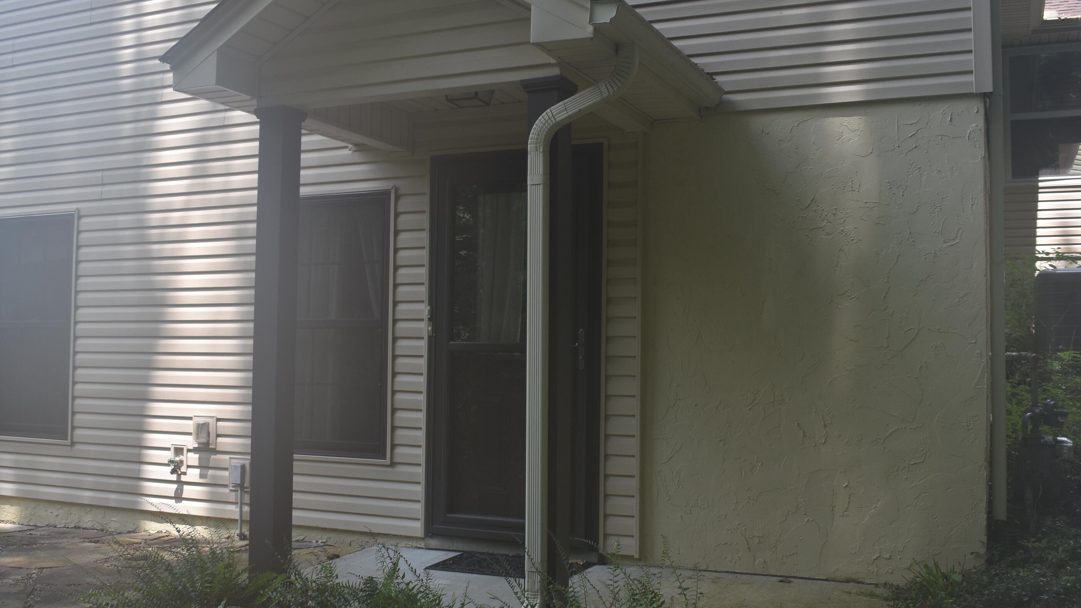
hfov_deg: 54.0
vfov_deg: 32.0
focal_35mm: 37
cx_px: 519
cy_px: 313
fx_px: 1061
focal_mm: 22
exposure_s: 1/250
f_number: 5.6
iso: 200
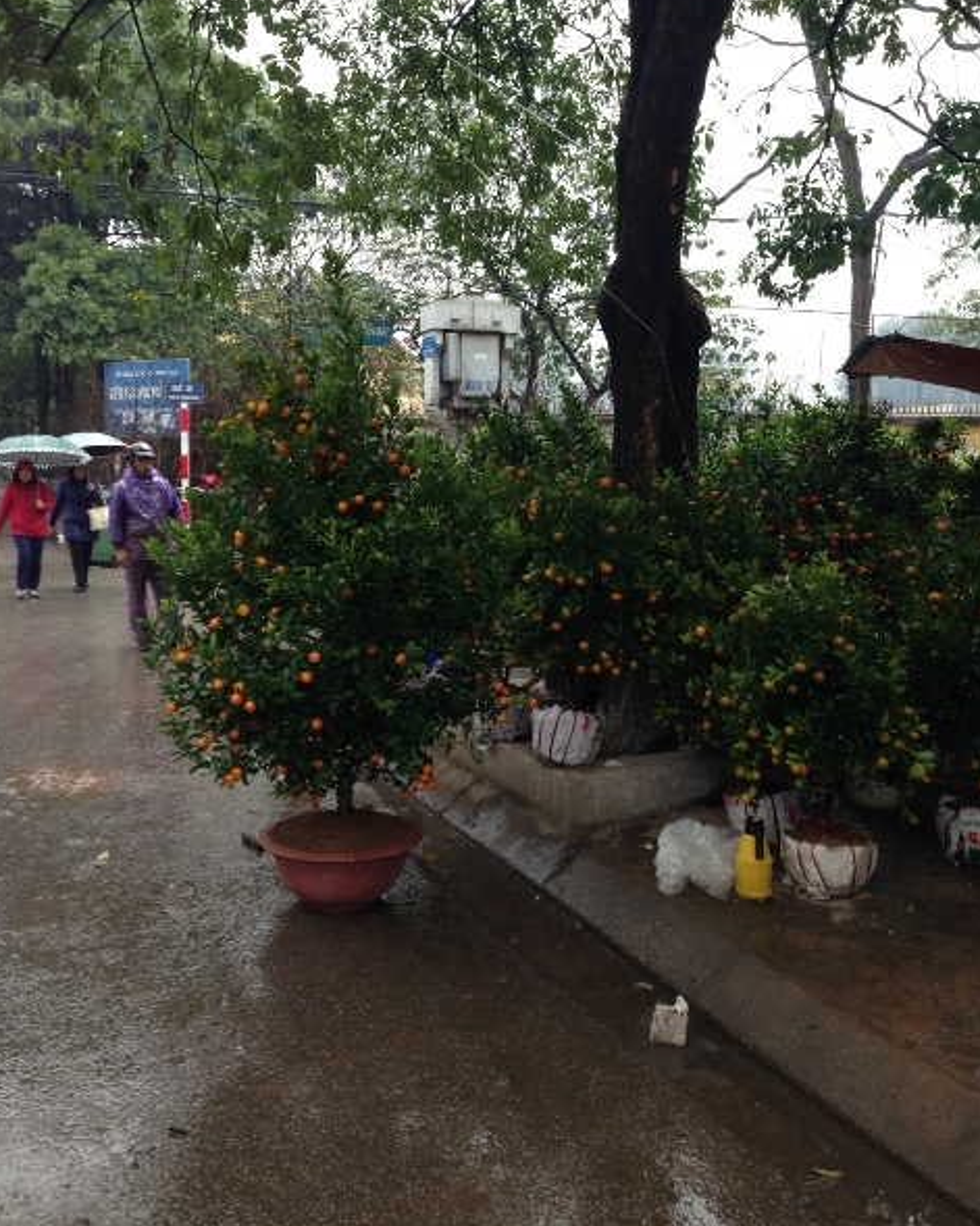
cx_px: 489
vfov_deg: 51.5
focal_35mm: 35
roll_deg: +0.2
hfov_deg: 42.2
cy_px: 566
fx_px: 1269
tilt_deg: -4.1
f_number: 2.4
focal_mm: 4.12
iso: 50
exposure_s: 1/60
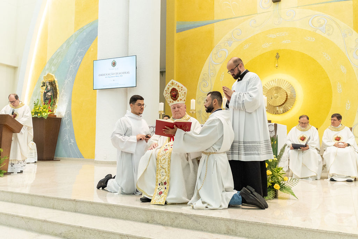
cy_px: 120
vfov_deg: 43.6
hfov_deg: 61.9
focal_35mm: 30
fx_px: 298
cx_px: 179
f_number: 3.2
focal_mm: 20
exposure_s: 1/200
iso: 2000
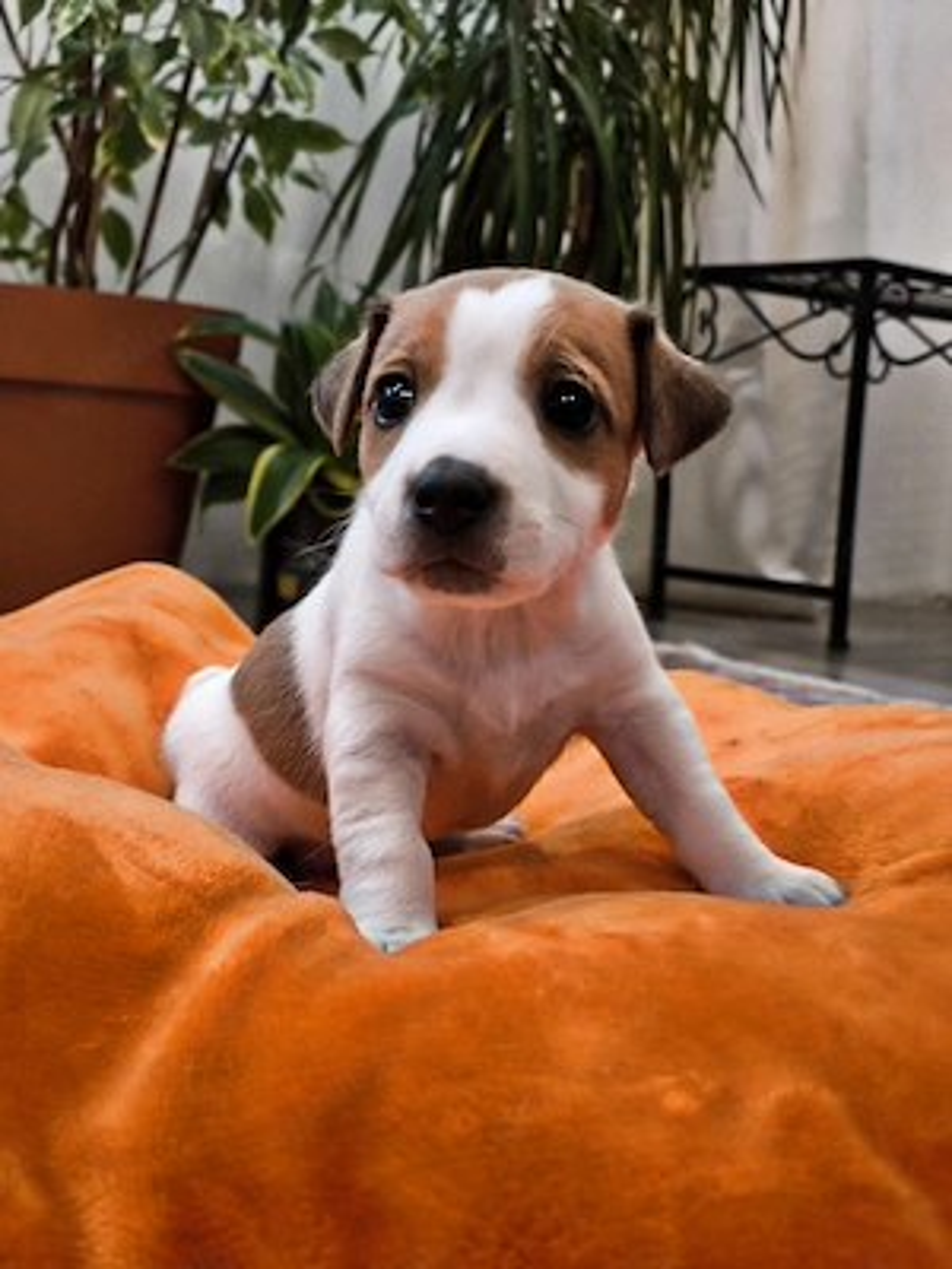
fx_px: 1833
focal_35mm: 50
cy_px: 634
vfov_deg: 38.2
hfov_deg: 29.1
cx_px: 476
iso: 800
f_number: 1.9
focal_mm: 7.1
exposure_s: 1/50
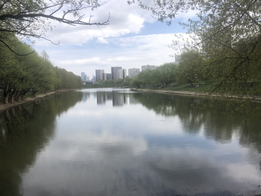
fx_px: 211
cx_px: 130
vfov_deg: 49.7
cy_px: 98
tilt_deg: -4.0
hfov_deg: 63.4
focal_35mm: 28
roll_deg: +1.8
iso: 25
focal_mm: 3.99
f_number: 1.8
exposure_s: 1/2525
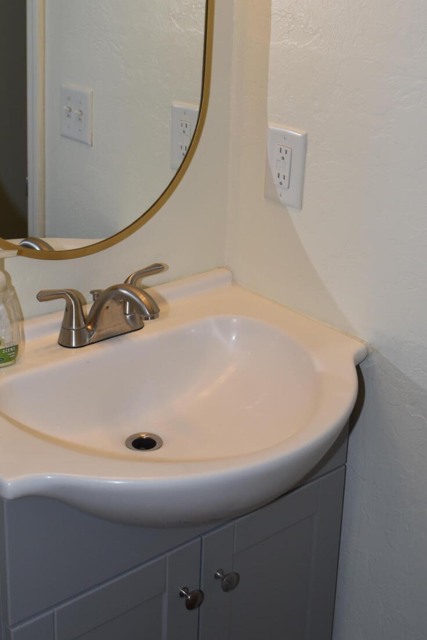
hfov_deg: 27.4
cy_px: 150
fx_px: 871
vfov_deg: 39.1
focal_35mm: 49
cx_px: 155
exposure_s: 1/125
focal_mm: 18
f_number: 5.6
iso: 125
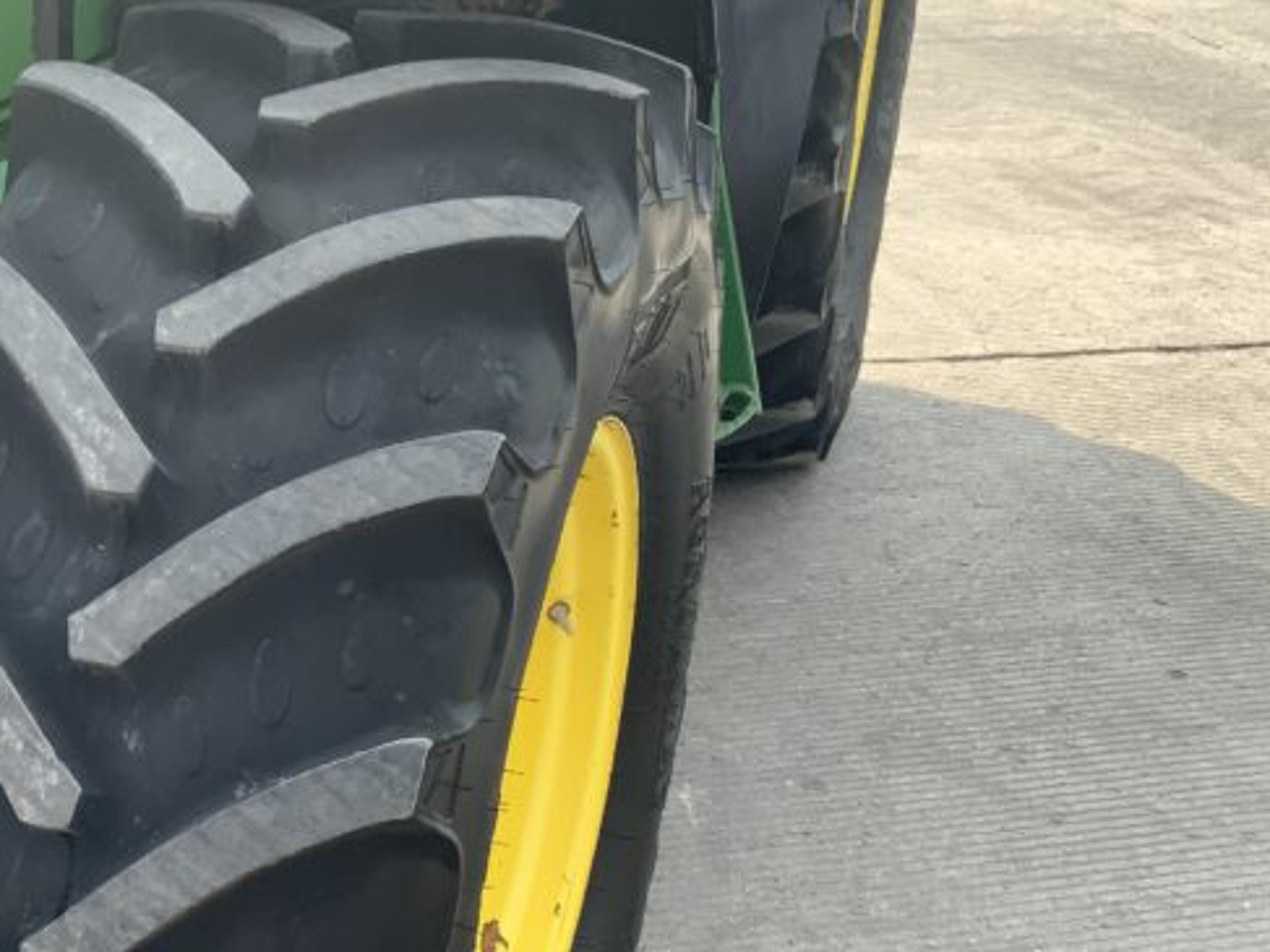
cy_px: 788
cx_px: 336
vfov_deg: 23.6
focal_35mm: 61
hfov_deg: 31.2
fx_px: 2237
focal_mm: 3
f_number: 1.8
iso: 16
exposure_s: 1/291
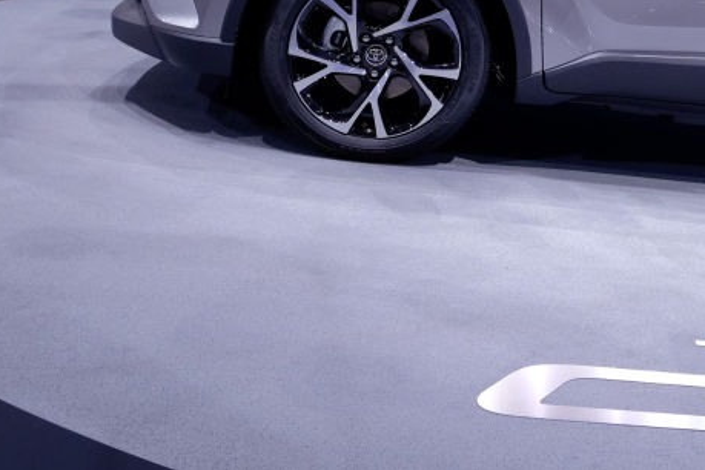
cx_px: 717
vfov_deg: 19.4
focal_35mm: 67
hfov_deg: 28.1
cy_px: -53
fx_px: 1312
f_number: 5.6
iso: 800
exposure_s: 1/160
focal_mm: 20
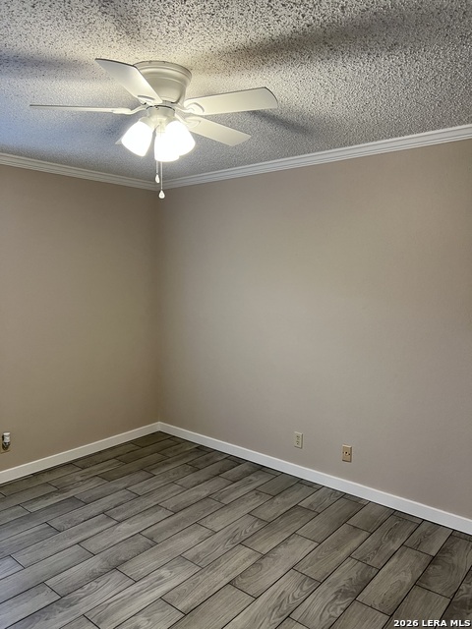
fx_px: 473
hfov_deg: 53.1
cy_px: 314
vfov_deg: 67.3
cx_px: 236
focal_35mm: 26
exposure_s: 1/60
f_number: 1.5
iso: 125
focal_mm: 5.7
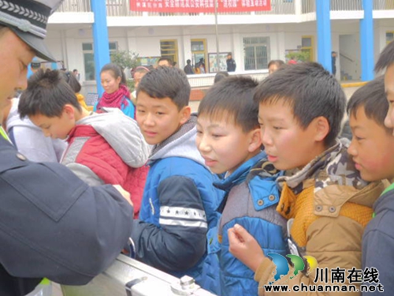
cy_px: 148
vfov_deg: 28.0
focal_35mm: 52
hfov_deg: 36.8
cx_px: 197
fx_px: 592
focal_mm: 9.4
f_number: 4.3
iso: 200
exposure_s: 1/60
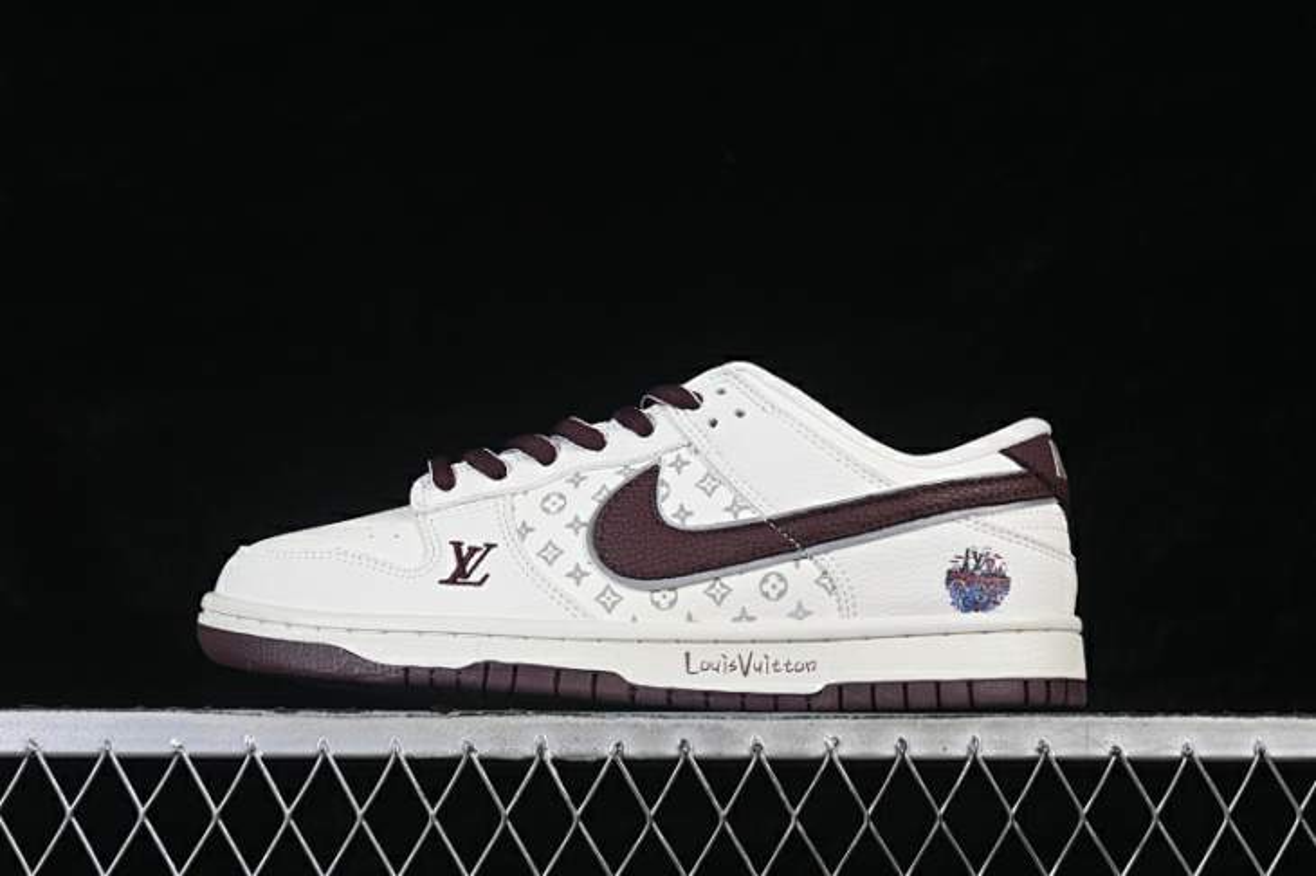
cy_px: 438
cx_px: 658
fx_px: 2631
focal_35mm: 72
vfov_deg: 18.9
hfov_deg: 28.1
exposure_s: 1/80
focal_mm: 48
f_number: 8
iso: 160
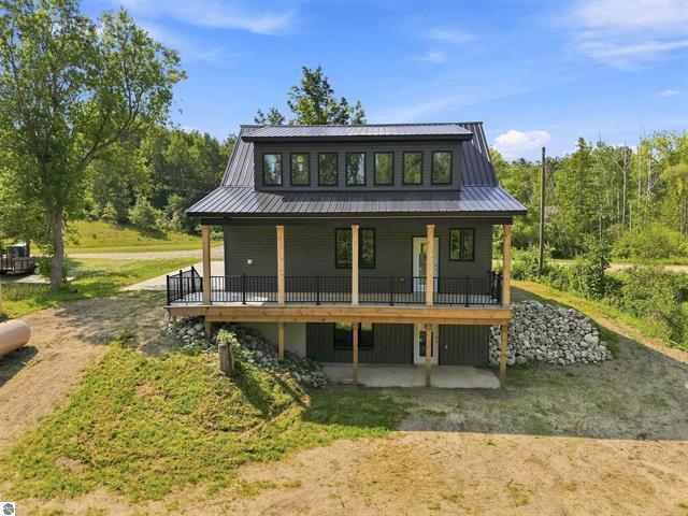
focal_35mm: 24
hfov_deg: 71.6
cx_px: 344
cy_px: 258
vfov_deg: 56.8
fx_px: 477
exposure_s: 1/500
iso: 280
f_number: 1.8
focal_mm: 8.7
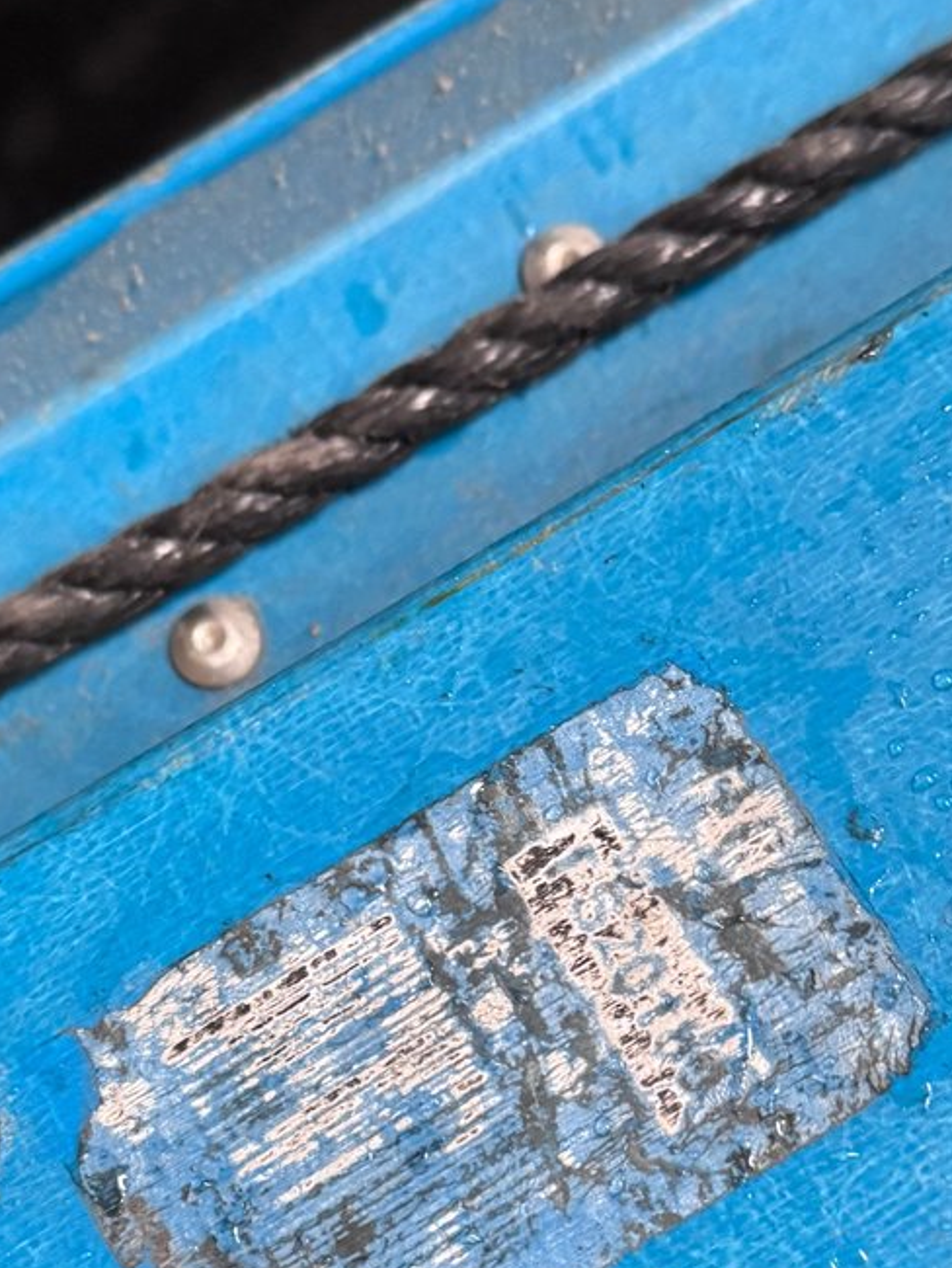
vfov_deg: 32.4
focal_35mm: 59
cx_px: 416
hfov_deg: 24.8
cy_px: 855
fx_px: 2162
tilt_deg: -84.5
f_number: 1.78
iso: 640
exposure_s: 1/33
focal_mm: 6.76
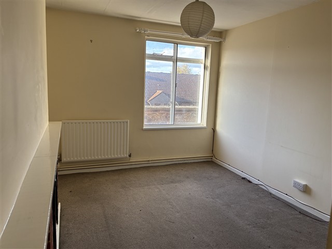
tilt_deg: -7.8
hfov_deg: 67.3
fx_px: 249
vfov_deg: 53.1
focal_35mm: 26
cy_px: 124
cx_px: 166
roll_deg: -2.2
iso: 50
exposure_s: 1/121
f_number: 1.6
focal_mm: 5.96
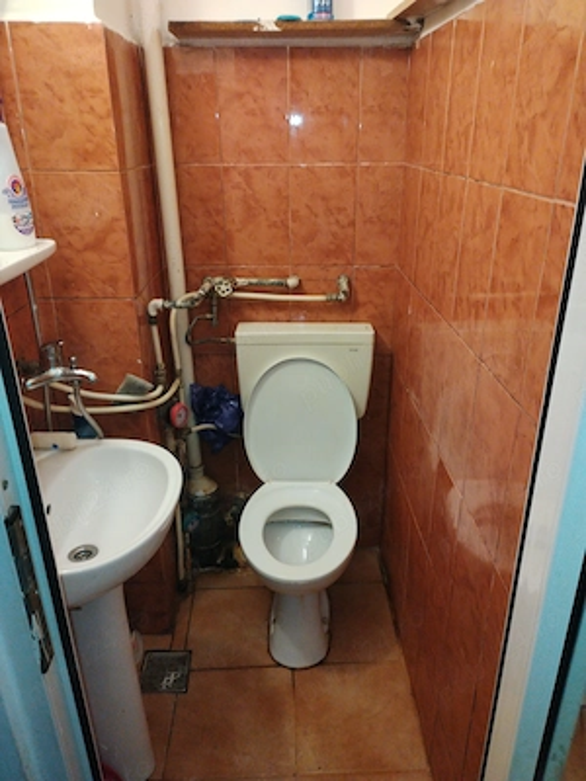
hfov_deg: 53.1
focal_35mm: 26
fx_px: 587
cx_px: 293
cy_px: 390
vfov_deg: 67.3
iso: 1067
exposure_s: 1/16.7
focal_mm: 4.26
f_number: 1.8
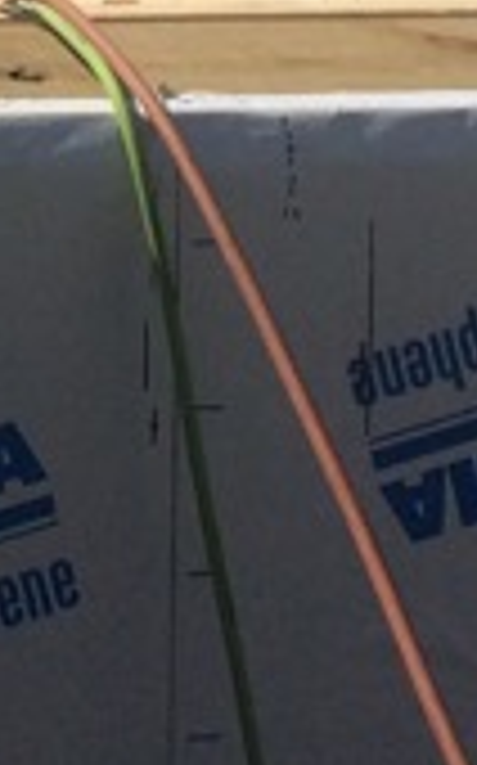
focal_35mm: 185
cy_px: -842
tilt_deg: -3.2
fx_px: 3854
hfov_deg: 6.7
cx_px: -734
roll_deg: +0.1
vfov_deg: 10.3
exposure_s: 1/3731
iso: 32
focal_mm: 4.15
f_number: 2.2
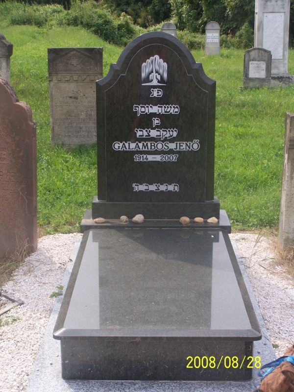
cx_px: 147
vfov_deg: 29.0
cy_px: 196
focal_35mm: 67
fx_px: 759
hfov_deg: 21.9
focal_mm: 11.1
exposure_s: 1/640
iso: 80
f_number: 3.2
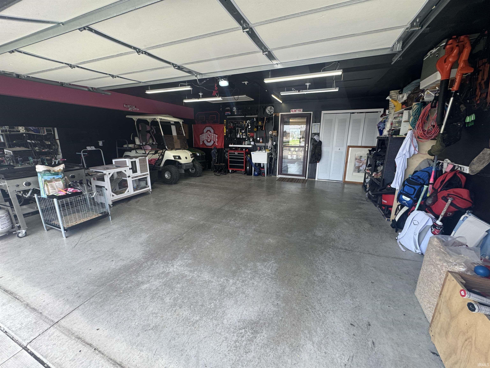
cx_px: 245
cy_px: 184
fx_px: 198
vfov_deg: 85.7
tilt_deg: -13.5
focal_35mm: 14
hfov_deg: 102.1
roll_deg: -0.1
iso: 80
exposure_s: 1/120
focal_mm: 2.22
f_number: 2.2
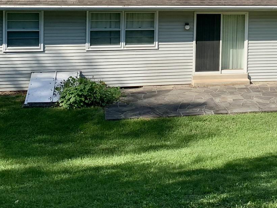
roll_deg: -1.3
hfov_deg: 29.0
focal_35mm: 65
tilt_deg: -3.9
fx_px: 520
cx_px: 232
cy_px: 5
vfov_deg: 21.8
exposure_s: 1/1661
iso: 25
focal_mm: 4.25
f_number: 1.8
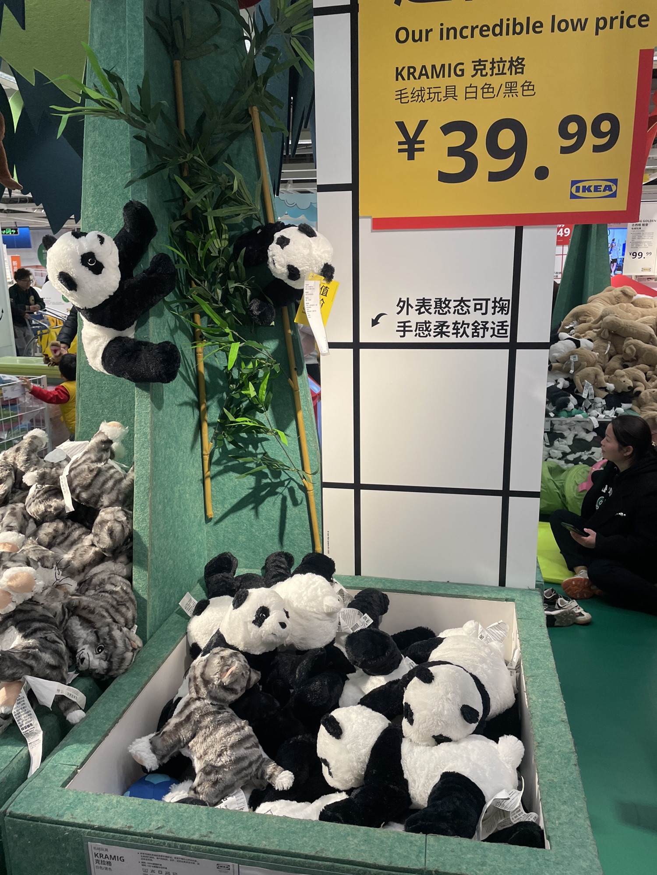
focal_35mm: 26
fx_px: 658
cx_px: 328
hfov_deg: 53.1
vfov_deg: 67.3
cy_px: 438
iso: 80
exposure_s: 1/111
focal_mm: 4.2
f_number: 1.6
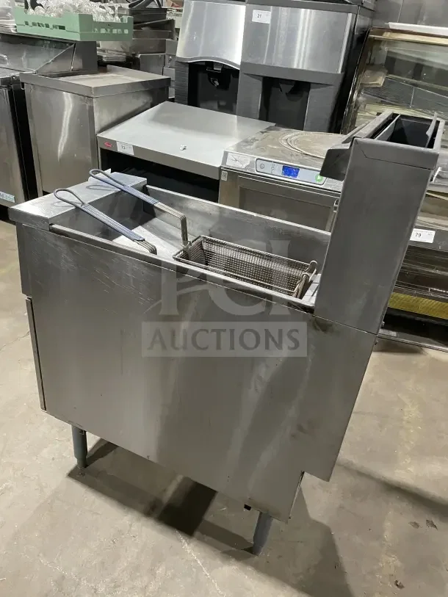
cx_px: 224
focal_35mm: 26
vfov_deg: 67.3
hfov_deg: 53.1
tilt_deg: -30.9
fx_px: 449
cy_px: 298
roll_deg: -6.8
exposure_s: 1/60
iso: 500
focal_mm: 4.2
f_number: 1.6
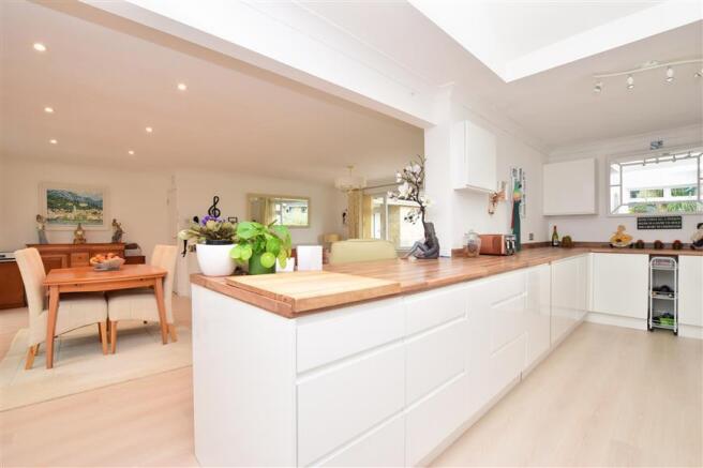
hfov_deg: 100.4
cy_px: 234
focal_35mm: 15
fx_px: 293
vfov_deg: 77.3
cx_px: 352
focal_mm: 10
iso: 320
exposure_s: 1/40
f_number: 9
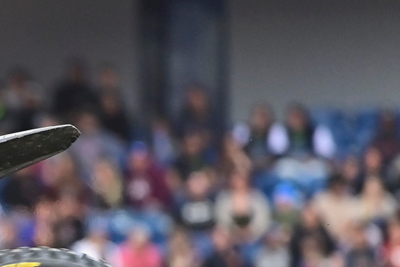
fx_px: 13592
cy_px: 275
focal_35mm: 1223
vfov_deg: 1.1
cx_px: -223
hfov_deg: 1.7
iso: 1250
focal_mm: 300
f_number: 4
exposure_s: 1/1000
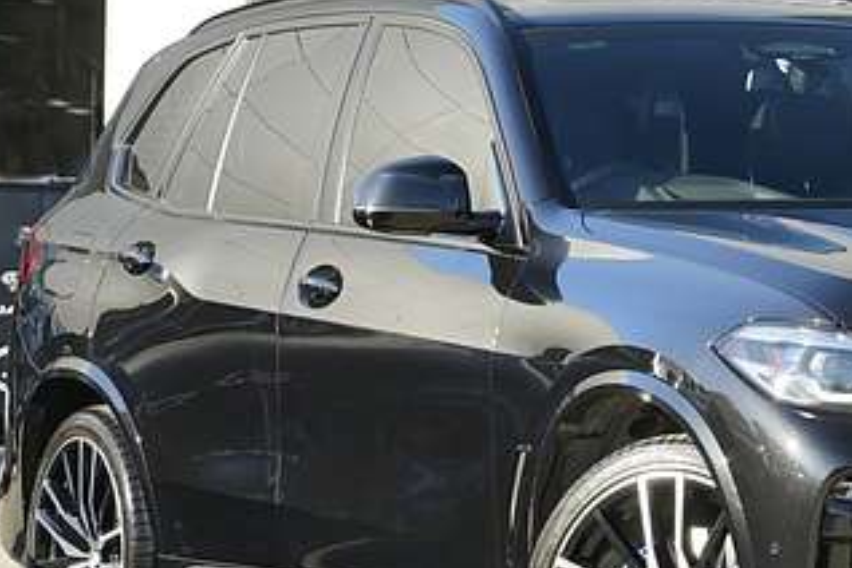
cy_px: 348
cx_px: 772
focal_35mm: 198
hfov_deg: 10.3
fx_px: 4686
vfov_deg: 6.9
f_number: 7.1
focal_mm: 105
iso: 1000
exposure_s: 1/320
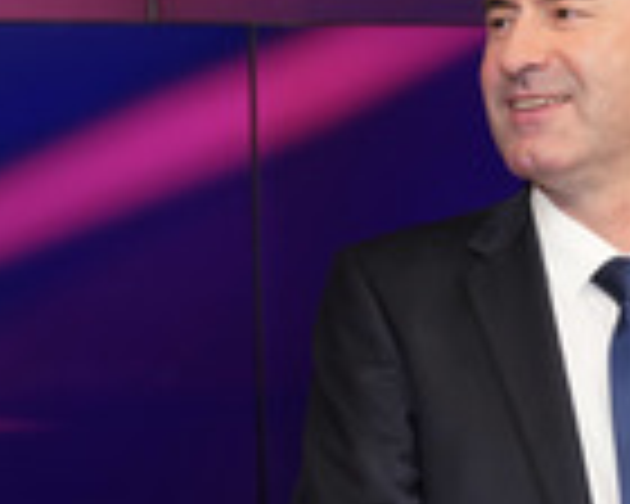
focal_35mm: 109
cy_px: 459
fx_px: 2032
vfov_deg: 14.0
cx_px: 259
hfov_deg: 17.6
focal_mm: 36
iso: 2000
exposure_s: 1/125
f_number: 5
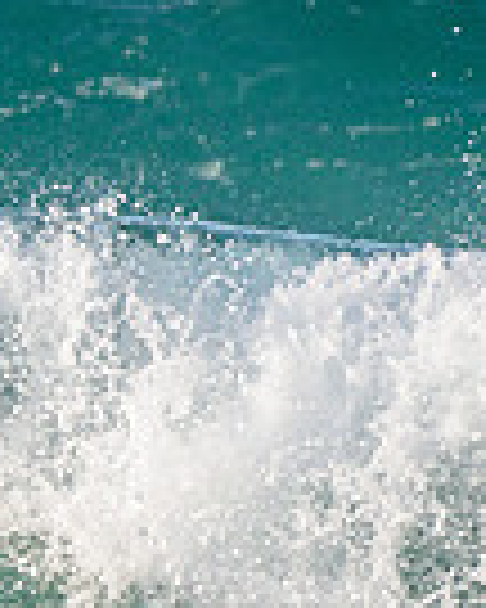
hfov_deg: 0.6
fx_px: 44392
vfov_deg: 0.8
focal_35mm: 2469
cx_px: -785
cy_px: 349
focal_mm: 500
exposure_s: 1/1250
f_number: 5.6
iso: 250
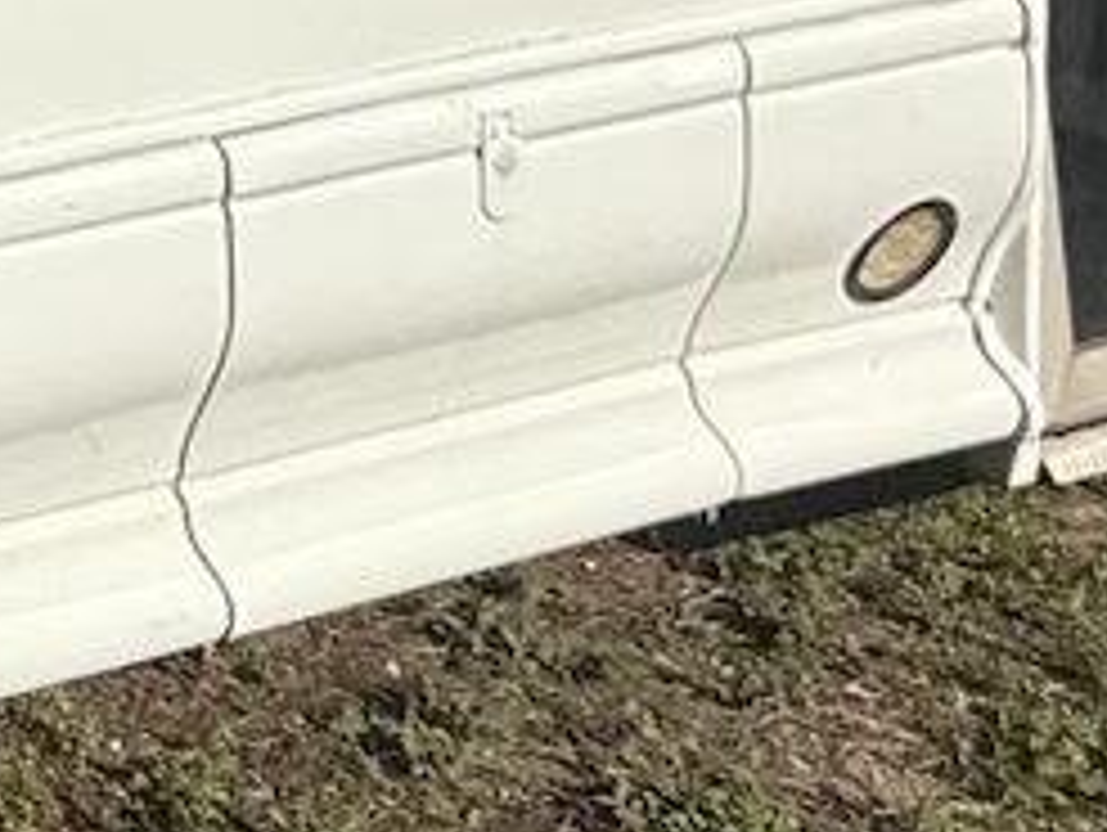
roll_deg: +2.1
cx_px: -1224
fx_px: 2913
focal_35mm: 91
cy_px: -621
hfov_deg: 15.9
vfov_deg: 14.5
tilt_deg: -6.4
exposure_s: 1/3891
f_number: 2.2
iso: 50
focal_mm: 2.22
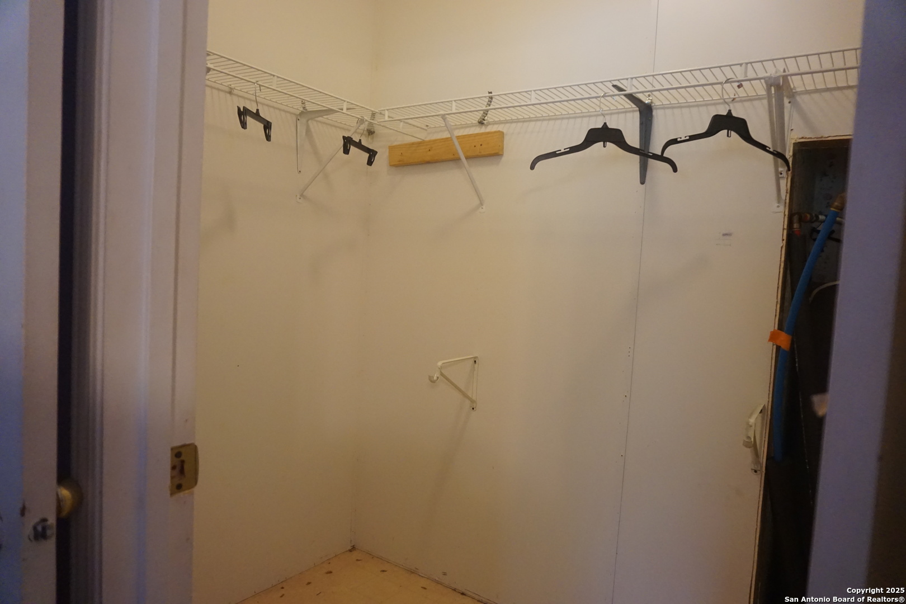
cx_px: 453
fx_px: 604
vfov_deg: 53.1
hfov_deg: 73.7
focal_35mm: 24
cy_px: 302
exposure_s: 1/160
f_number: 3.5
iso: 3200
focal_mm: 16
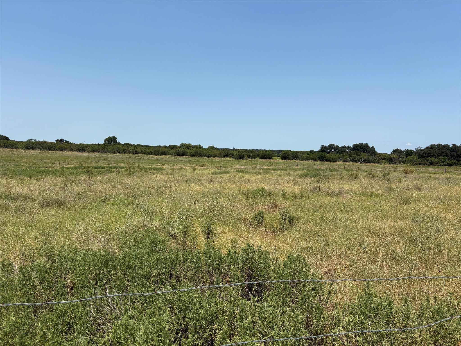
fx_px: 346
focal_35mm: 26
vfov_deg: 53.1
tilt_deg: -2.7
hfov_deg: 67.3
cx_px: 230
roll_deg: -2.6
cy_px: 173
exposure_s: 1/4608
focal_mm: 5.96
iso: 50
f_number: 1.6
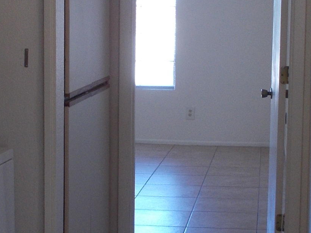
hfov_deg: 20.6
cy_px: 115
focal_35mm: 95
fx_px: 854
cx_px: 177
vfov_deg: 15.6
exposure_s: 1/25
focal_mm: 4.6
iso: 125
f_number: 3.2
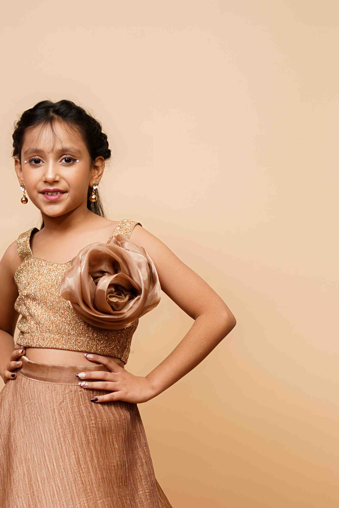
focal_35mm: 97
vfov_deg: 20.7
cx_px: 77
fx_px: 1370
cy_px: 432
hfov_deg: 14.0
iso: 200
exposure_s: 1/200
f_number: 1.8
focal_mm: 50
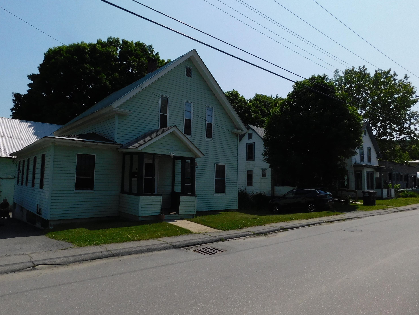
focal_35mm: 24
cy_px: 156
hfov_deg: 71.6
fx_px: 291
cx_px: 202
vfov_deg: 56.8
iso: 125
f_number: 6
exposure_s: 1/1000
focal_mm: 4
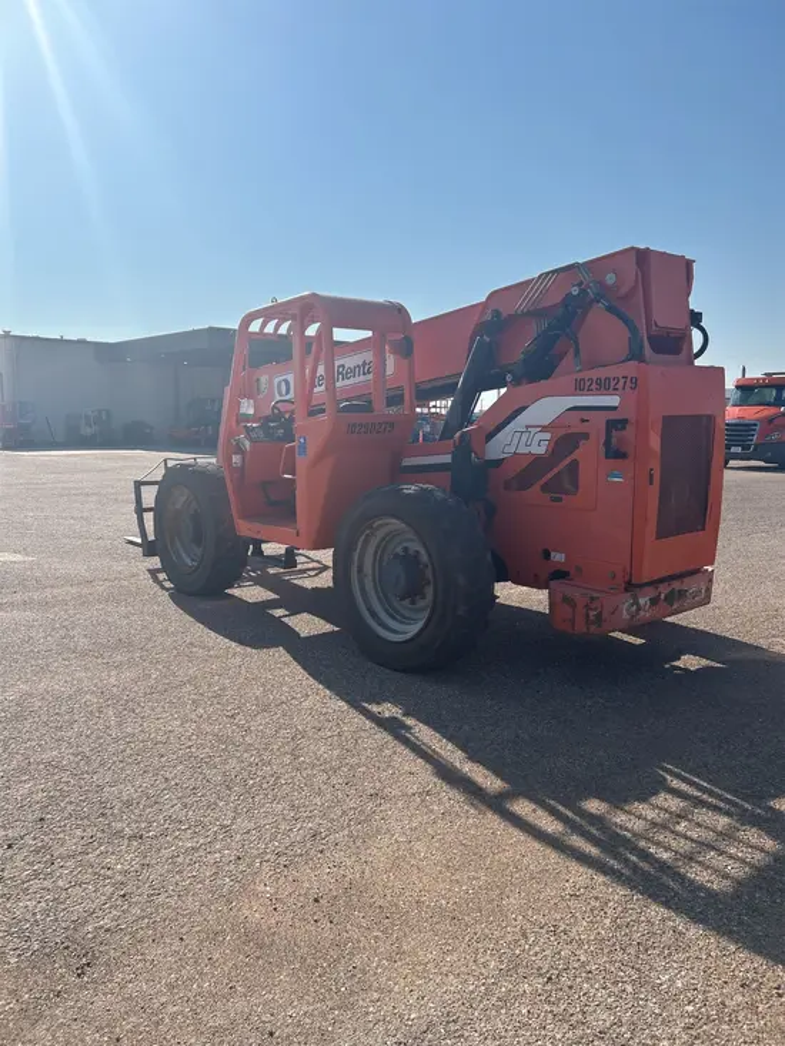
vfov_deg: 67.3
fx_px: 786
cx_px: 392
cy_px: 523
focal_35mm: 26
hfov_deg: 53.1
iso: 50
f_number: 1.5
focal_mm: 5.7
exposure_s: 1/7463
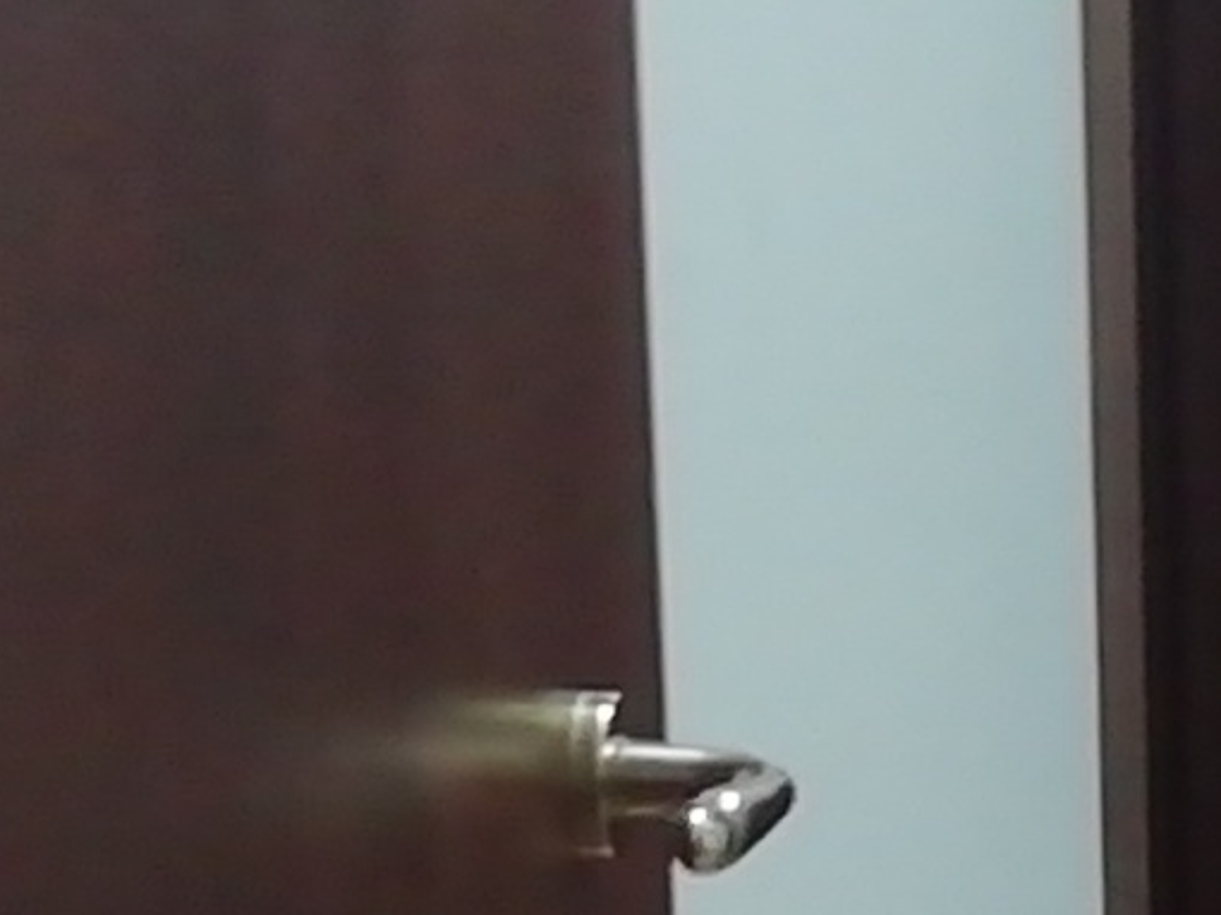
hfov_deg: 9.0
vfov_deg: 7.0
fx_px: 7439
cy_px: 1011
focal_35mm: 211
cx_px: 2169
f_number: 2.2
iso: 250
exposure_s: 1/33.3
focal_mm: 3.46
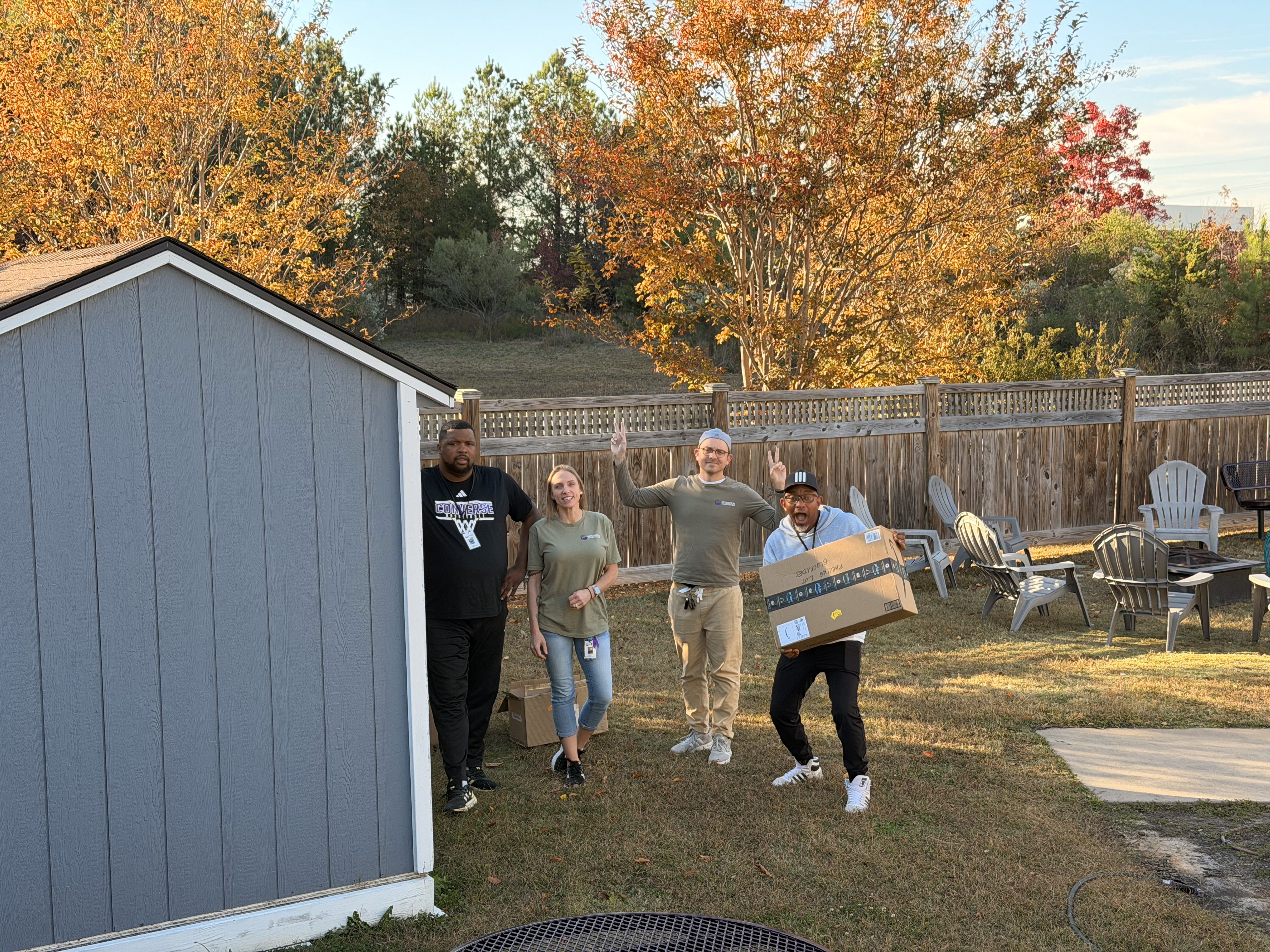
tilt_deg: -8.1
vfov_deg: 30.3
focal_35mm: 48
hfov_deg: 39.7
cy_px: 476
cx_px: 635
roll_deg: +0.0
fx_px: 1761
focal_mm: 6.76
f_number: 1.78
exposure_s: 1/615
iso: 80
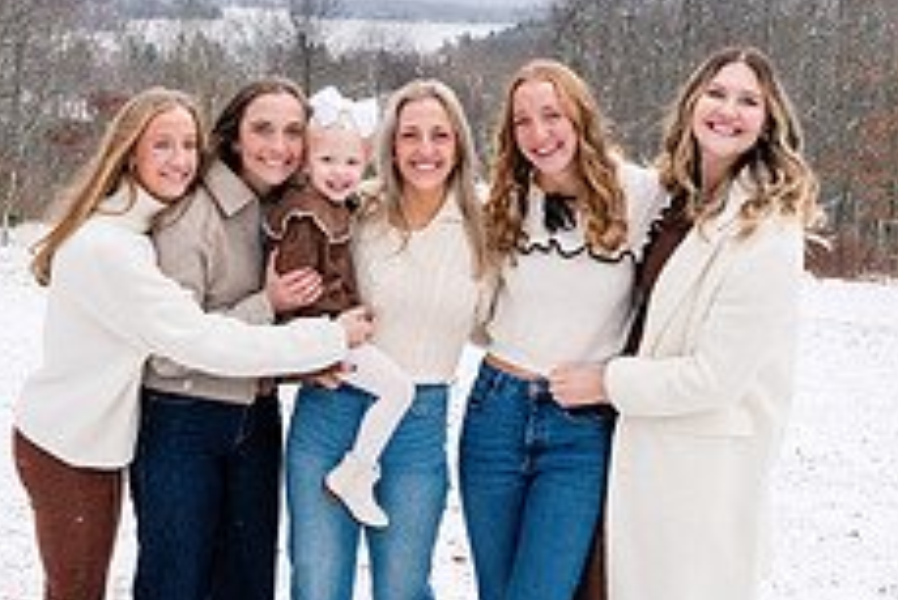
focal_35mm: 55
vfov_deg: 24.6
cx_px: 373
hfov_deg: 36.1
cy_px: 212
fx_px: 1373
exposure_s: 1/250
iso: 1000
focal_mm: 28
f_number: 8
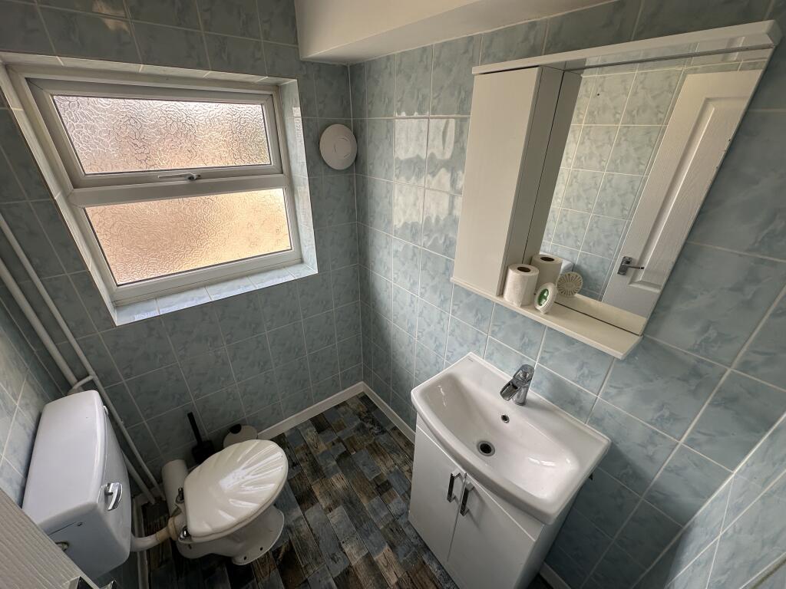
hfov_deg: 102.1
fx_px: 318
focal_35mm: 14
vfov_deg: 85.7
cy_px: 294
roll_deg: -0.7
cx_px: 393
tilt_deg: -28.0
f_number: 2.2
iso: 50
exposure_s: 1/99
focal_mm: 2.22
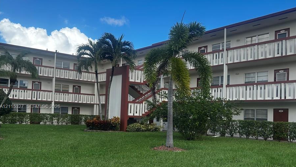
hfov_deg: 52.8
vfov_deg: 31.0
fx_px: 298
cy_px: 107
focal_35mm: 38
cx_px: 148
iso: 50
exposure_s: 1/2165
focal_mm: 5.7
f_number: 1.5
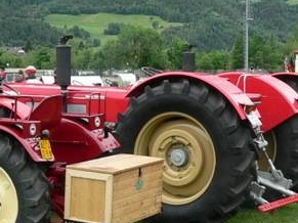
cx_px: 172
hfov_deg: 19.8
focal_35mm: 99
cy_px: 91
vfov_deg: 14.9
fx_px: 852
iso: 80
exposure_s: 1/250
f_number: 4
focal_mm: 6
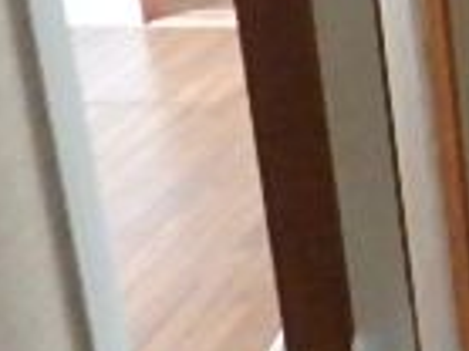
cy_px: -196
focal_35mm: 97
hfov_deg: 15.4
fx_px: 1313
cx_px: 989
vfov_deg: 14.1
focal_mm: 3.7
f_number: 3.5
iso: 1600
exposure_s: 1/8
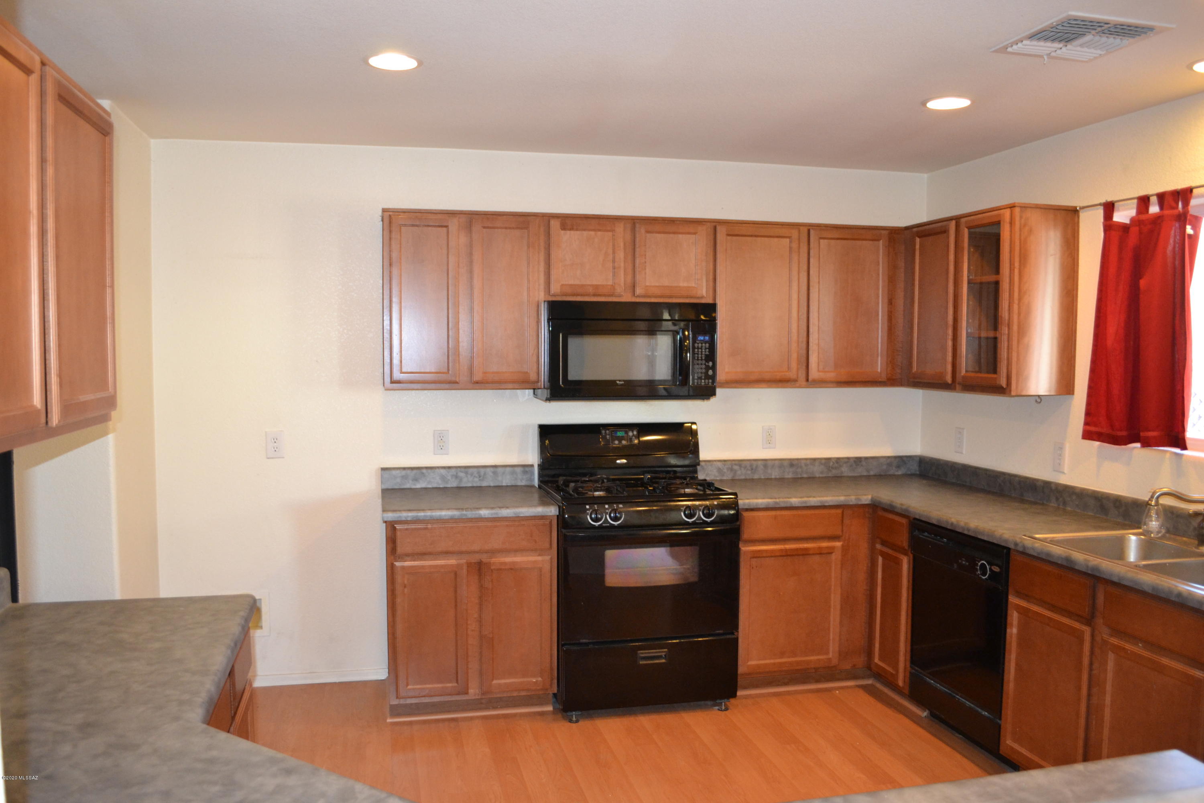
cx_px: 602
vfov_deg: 47.9
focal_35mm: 27
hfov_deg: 67.4
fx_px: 903
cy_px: 402
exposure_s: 1/60
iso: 1250
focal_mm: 18
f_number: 3.5
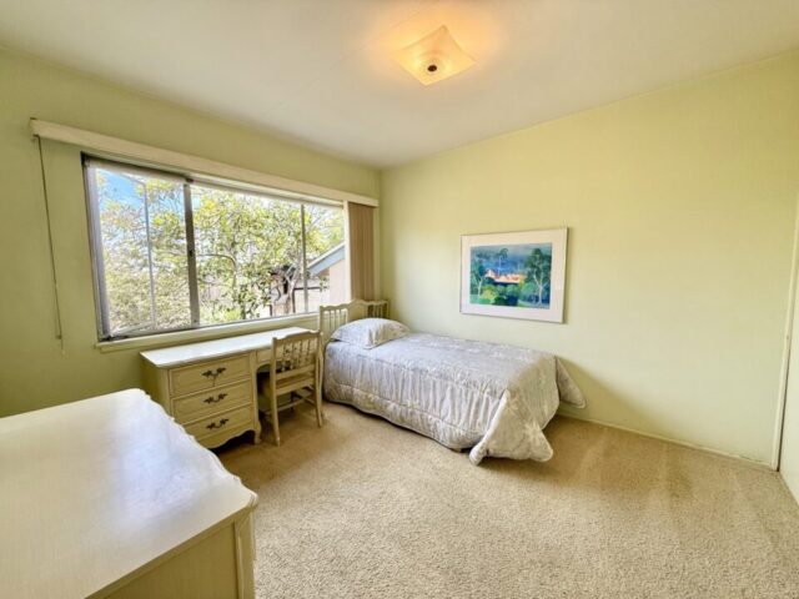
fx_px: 323
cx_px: 400
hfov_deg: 102.1
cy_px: 300
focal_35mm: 14
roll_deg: +0.5
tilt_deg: -4.4
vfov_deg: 85.7
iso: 64
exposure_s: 1/150
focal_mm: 2.22
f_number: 2.2
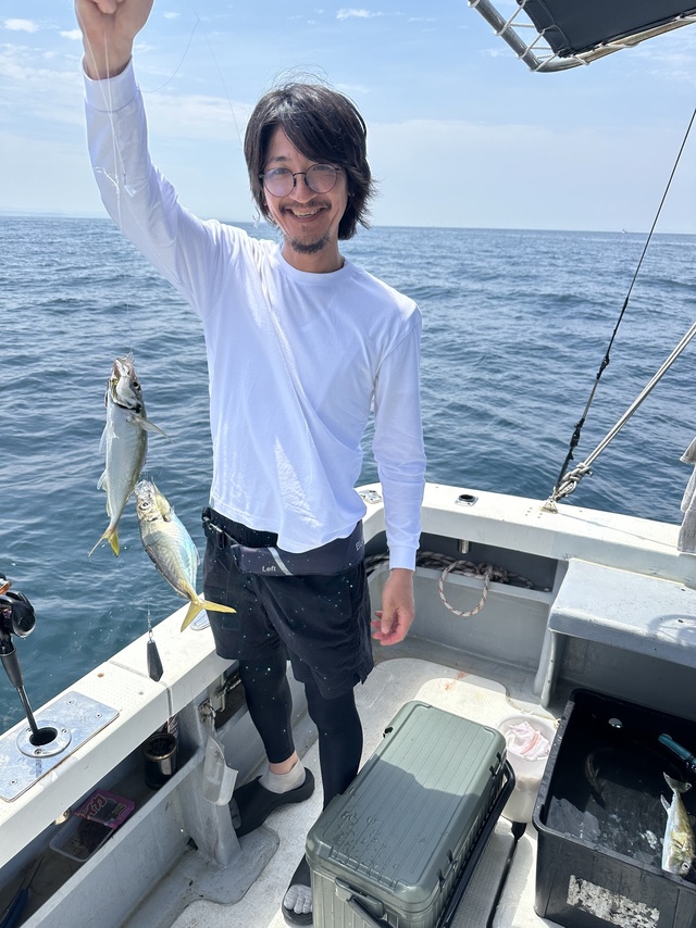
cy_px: 464
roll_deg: -2.5
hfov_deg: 56.8
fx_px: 644
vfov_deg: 71.6
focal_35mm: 24
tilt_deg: -18.6
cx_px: 348
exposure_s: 1/3472
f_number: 1.78
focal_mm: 6.86
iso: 80
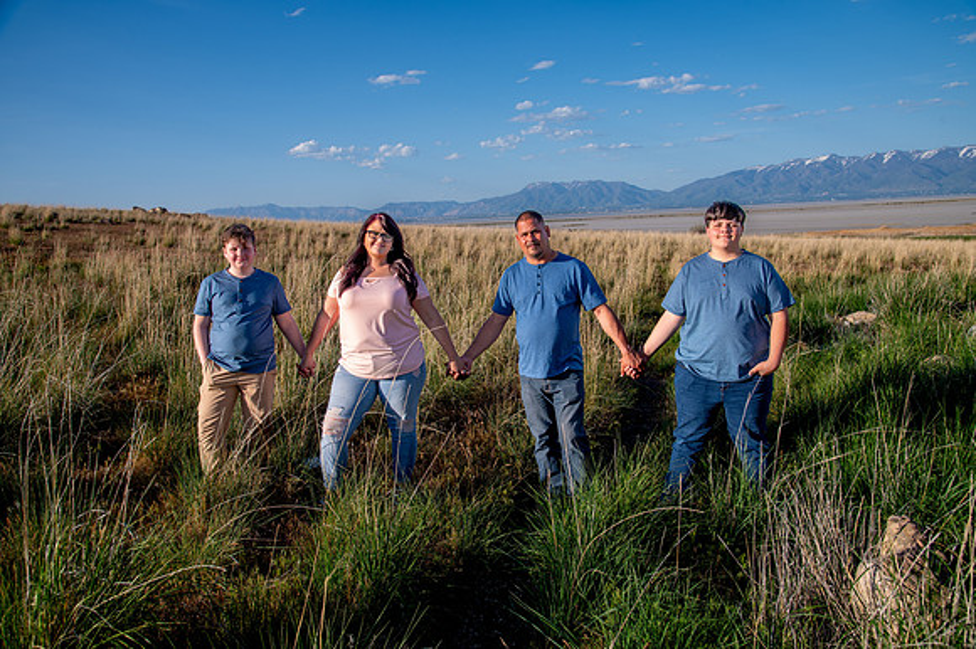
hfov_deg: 60.3
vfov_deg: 42.3
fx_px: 840
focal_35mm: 31
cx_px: 488
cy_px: 324
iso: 200
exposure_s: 1/200
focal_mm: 31
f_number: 8
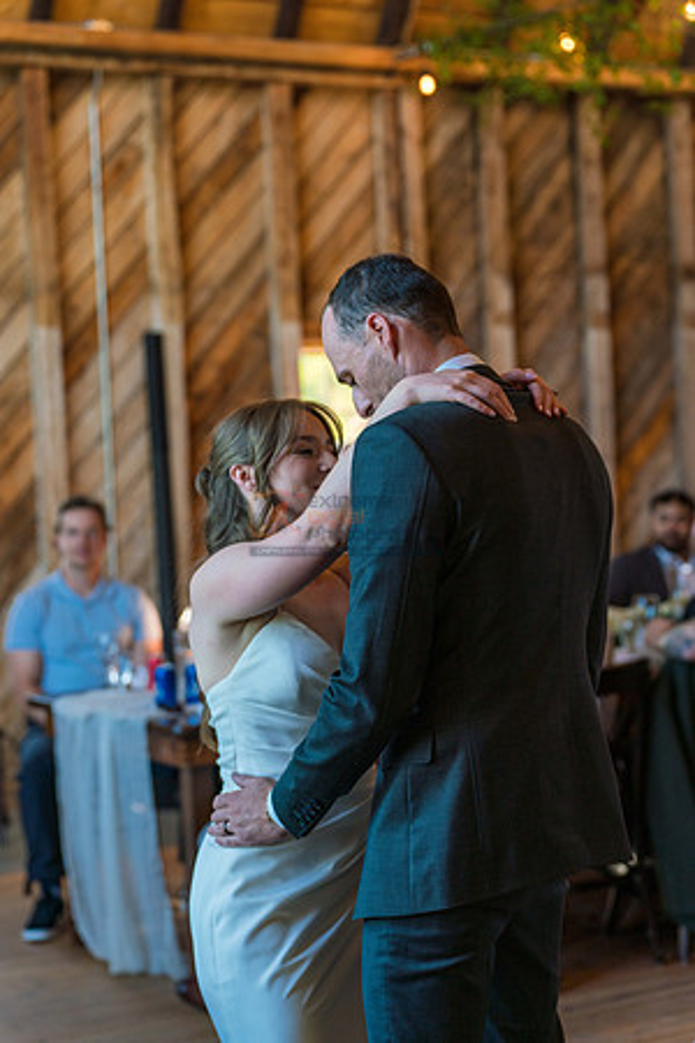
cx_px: 348
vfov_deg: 28.8
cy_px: 522
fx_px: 2027
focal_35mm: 70
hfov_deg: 19.5
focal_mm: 70
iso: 400
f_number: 3.2
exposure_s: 1/320
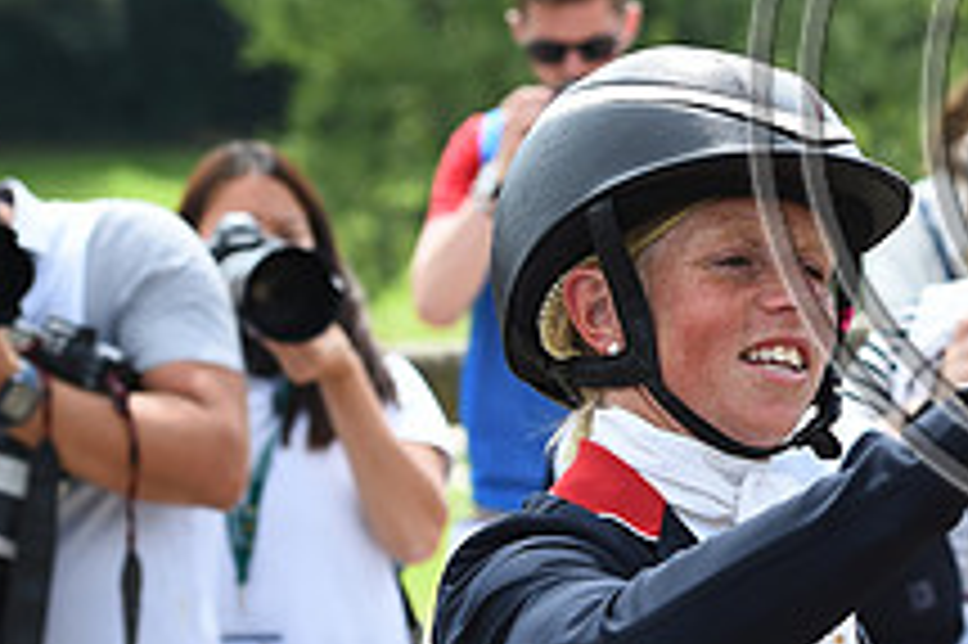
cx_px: 1162
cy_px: 36
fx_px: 5427
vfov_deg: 6.8
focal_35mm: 202
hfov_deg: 10.0
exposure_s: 1/1000
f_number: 5
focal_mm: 75
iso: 250
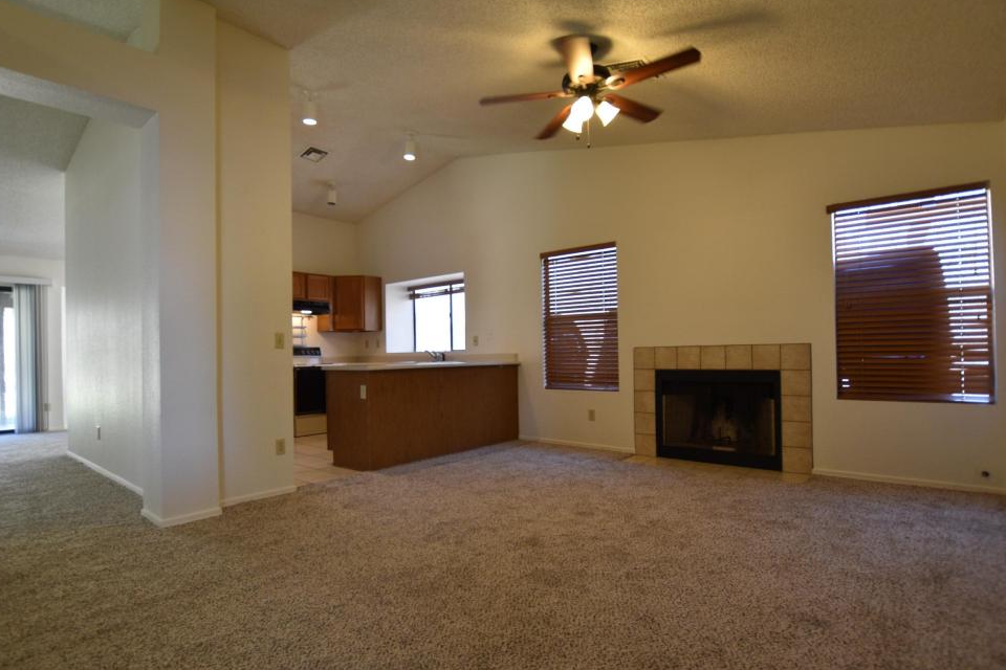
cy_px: 353
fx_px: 503
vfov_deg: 67.3
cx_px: 444
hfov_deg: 89.6
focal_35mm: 18
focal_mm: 10
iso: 400
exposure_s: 1/60
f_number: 4
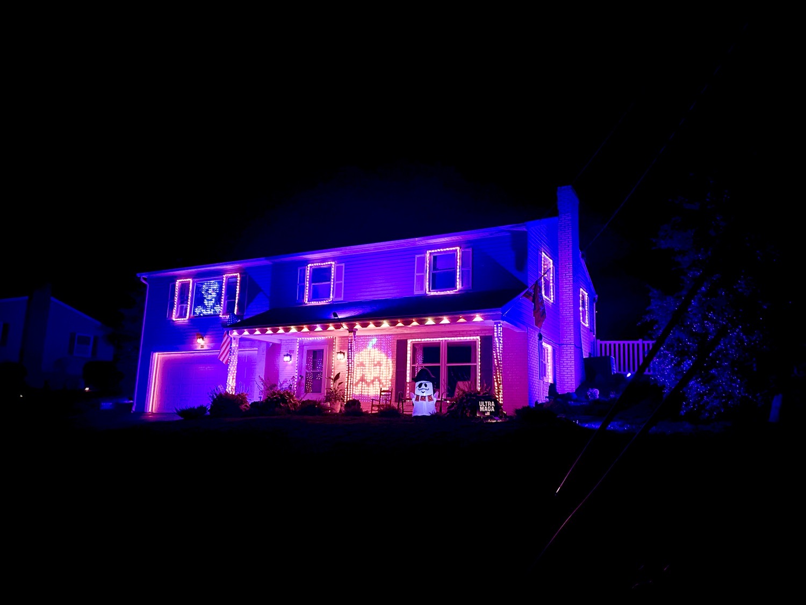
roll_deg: -1.5
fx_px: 605
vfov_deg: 53.1
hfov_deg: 67.3
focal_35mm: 26
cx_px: 403
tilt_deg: +10.5
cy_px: 302
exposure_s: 1/30
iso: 640
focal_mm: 4.2
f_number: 1.6
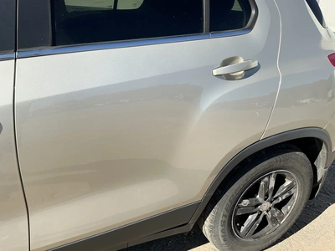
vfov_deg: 49.7
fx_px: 271
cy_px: 126
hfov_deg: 63.4
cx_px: 168
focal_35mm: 28
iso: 25
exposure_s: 1/1195
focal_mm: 3
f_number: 1.8
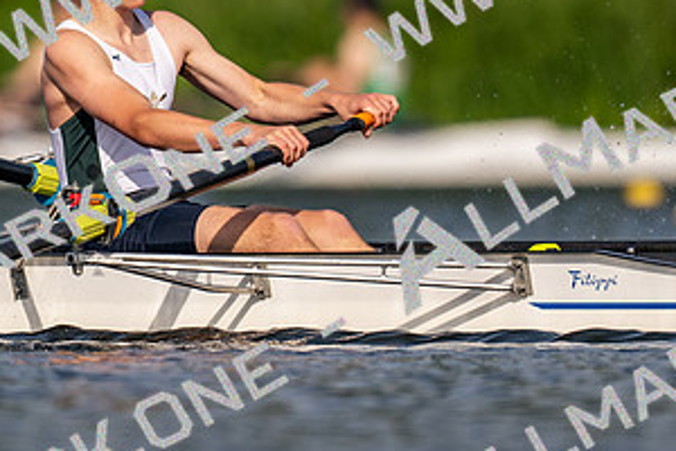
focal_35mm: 1739
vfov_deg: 0.8
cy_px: 100
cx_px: 201
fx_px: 32652
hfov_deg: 1.2
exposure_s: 1/2500
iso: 180
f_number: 4
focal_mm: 600
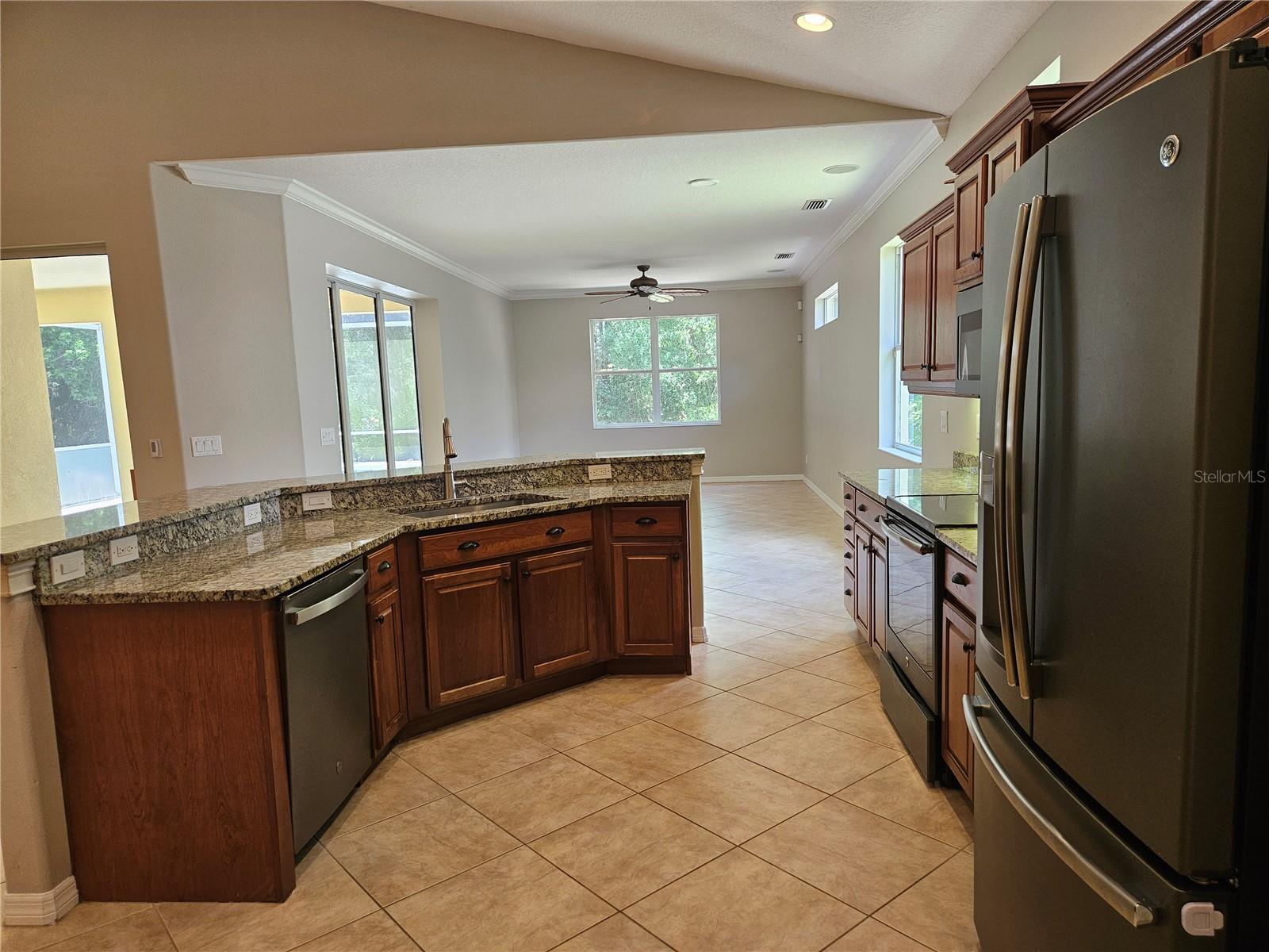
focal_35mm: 23
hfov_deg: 73.9
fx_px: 843
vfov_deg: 58.9
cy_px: 476
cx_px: 634
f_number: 1.8
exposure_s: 1/120
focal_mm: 5.4
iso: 125
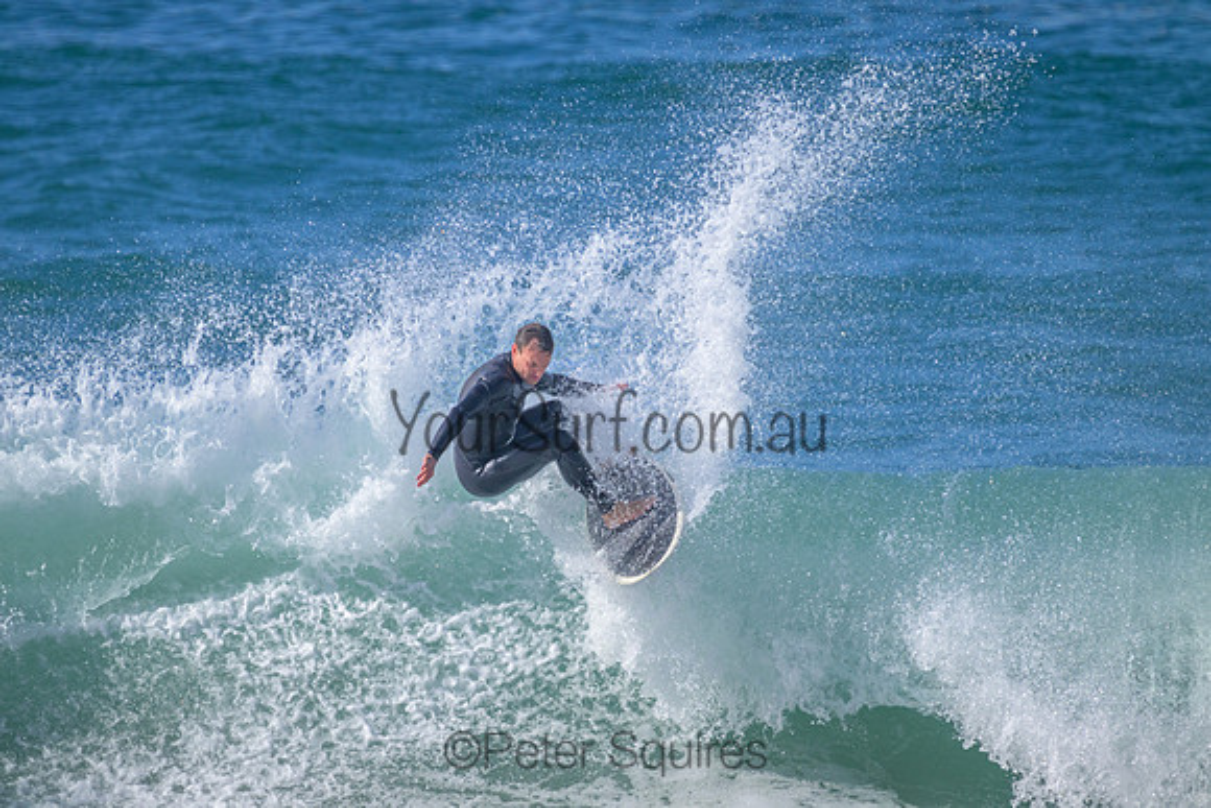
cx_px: 606
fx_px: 26916
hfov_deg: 2.6
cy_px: 404
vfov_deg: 1.7
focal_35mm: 800
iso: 1100
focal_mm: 800
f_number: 11
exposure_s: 1/2000
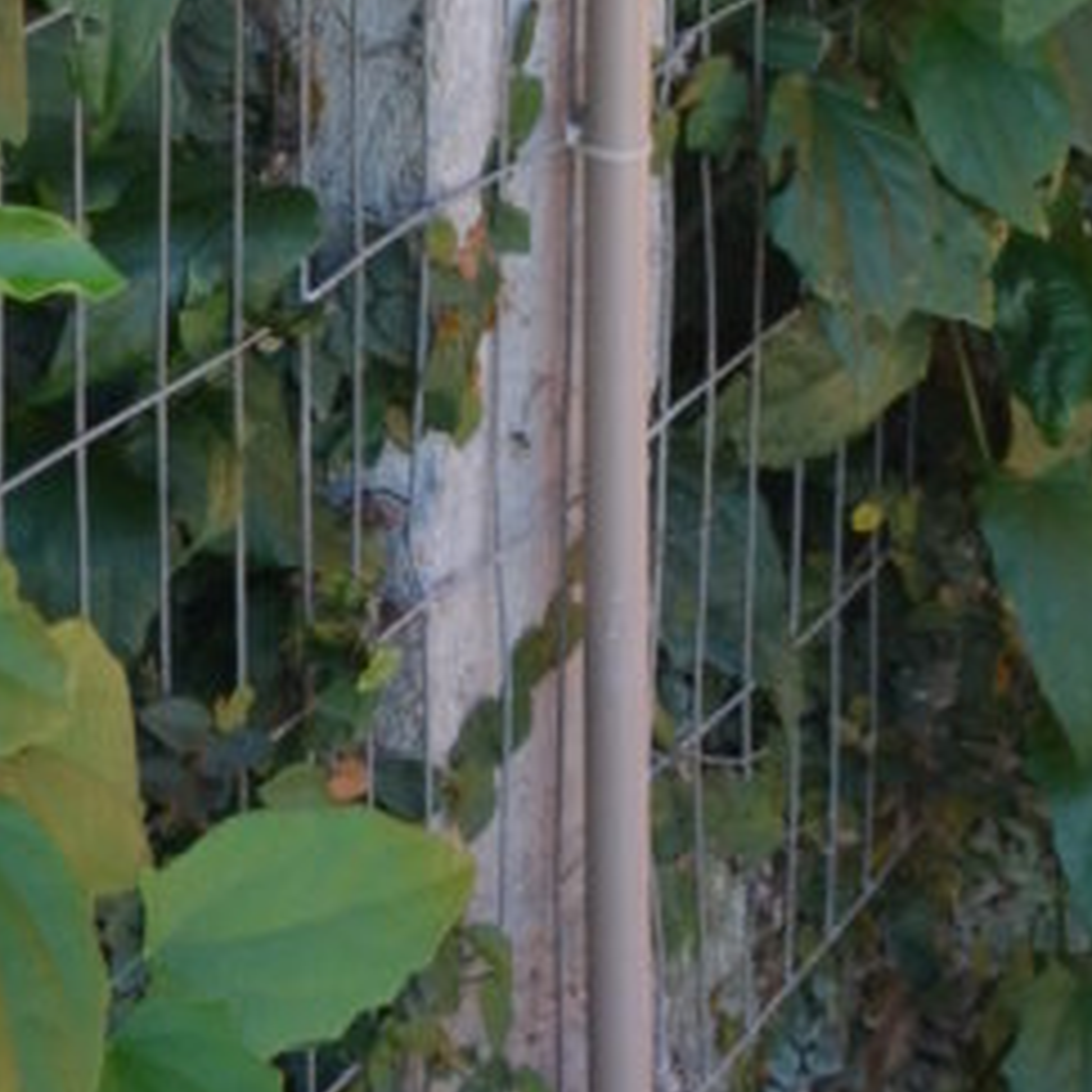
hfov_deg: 9.4
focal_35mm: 185
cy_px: -1159
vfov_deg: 8.9
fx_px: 6603
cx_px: 1130
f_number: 5.6
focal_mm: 22
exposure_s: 1/125
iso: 250
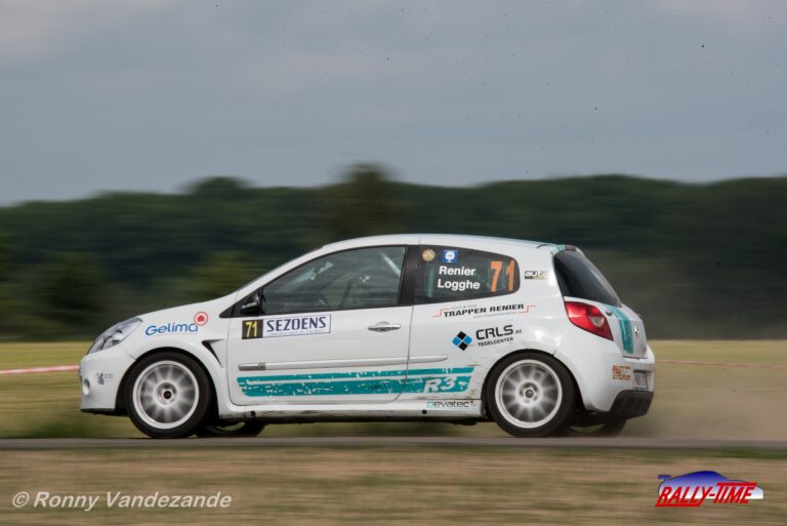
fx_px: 13124
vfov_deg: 2.3
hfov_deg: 3.4
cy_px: 263
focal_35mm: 600
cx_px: 394
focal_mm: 600
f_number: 40
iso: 360
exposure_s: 1/80
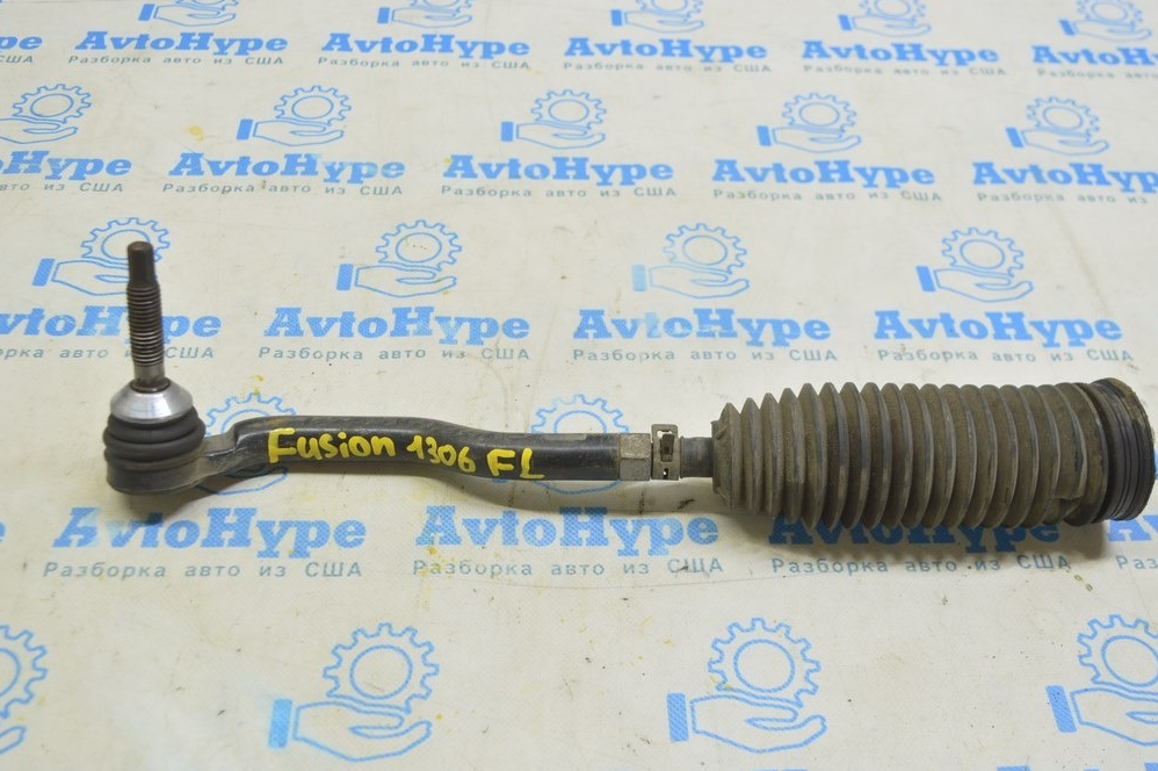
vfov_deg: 33.4
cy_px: 390
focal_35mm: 40
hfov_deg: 48.5
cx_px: 588
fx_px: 1286
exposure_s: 1/20
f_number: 5.6
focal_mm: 26
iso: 400
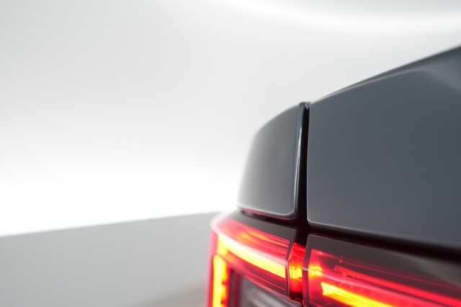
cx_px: 230
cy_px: 154
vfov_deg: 46.4
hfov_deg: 65.5
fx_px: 358
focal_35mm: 28
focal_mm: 28
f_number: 4.5
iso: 2000
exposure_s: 1/100
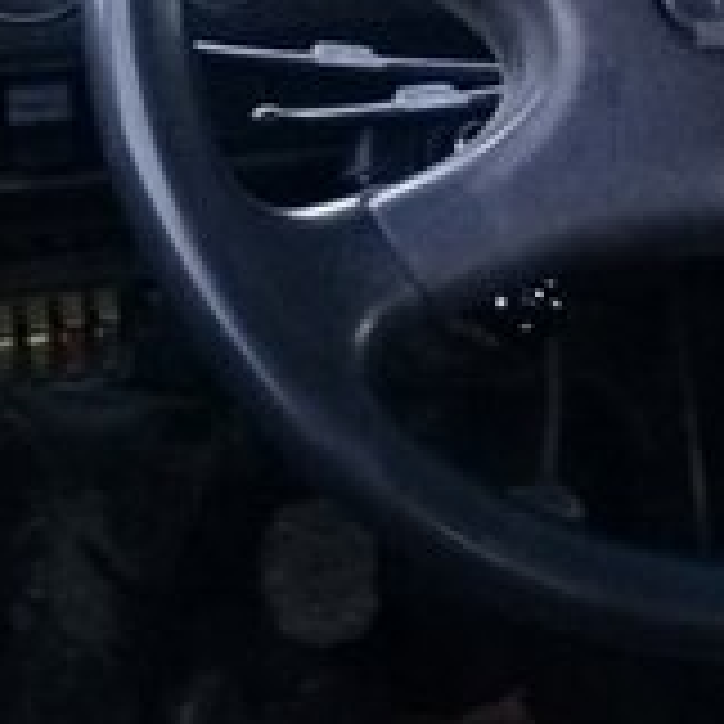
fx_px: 2650
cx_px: 1156
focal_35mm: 112
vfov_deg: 15.4
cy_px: 88
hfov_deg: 14.3
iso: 200
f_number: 2.2
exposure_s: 1/17
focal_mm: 3.3
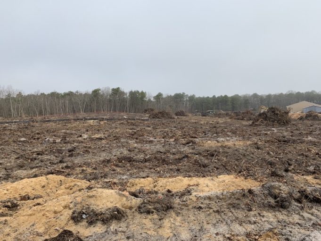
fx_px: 241
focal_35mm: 26
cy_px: 120
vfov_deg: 53.1
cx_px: 160
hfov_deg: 67.3
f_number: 1.8
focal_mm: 4.25
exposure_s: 1/1992
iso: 25
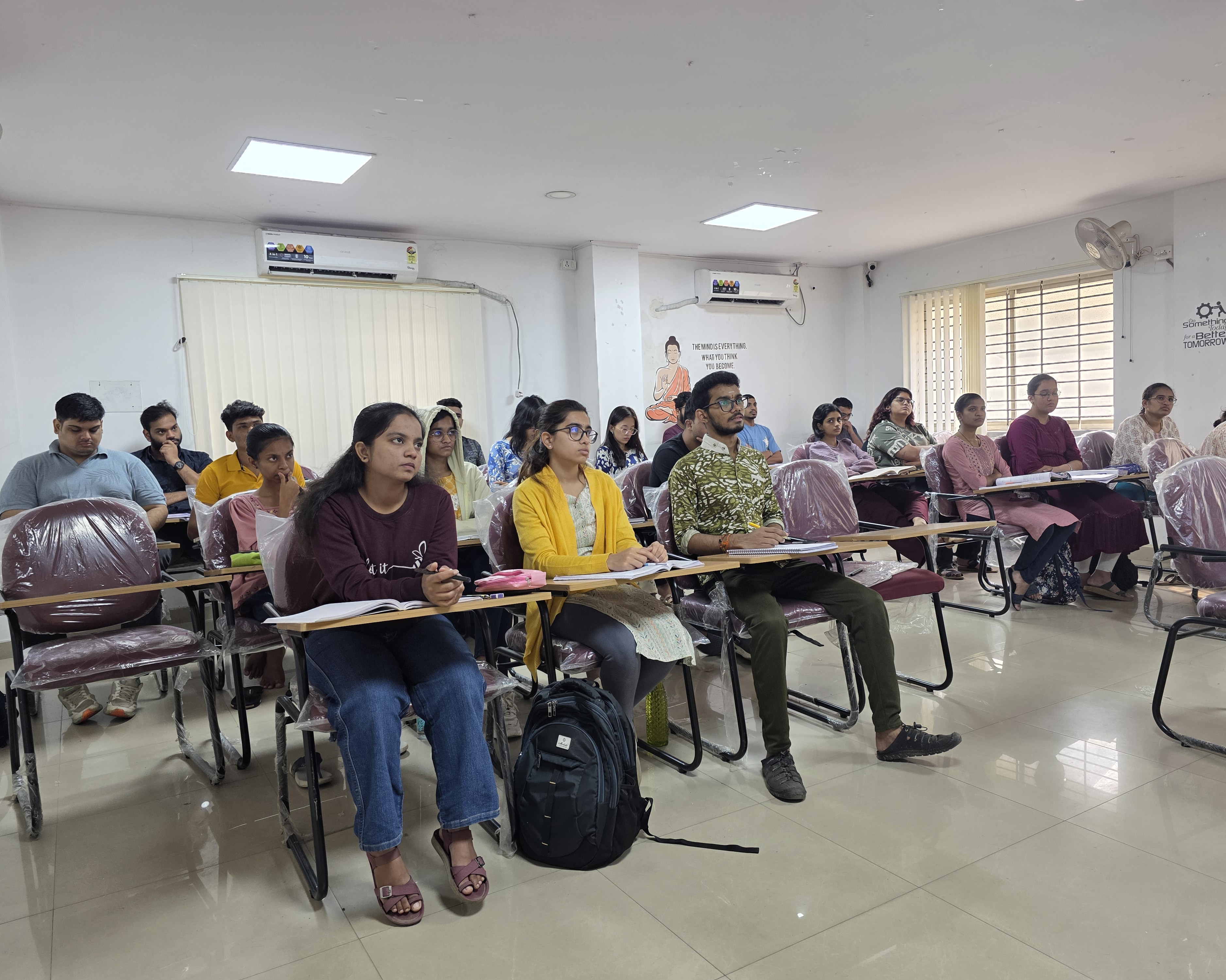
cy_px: 491
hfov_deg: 70.3
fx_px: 871
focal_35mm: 24
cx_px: 639
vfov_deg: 58.8
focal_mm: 6.3
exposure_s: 1/100
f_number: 1.7
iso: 200
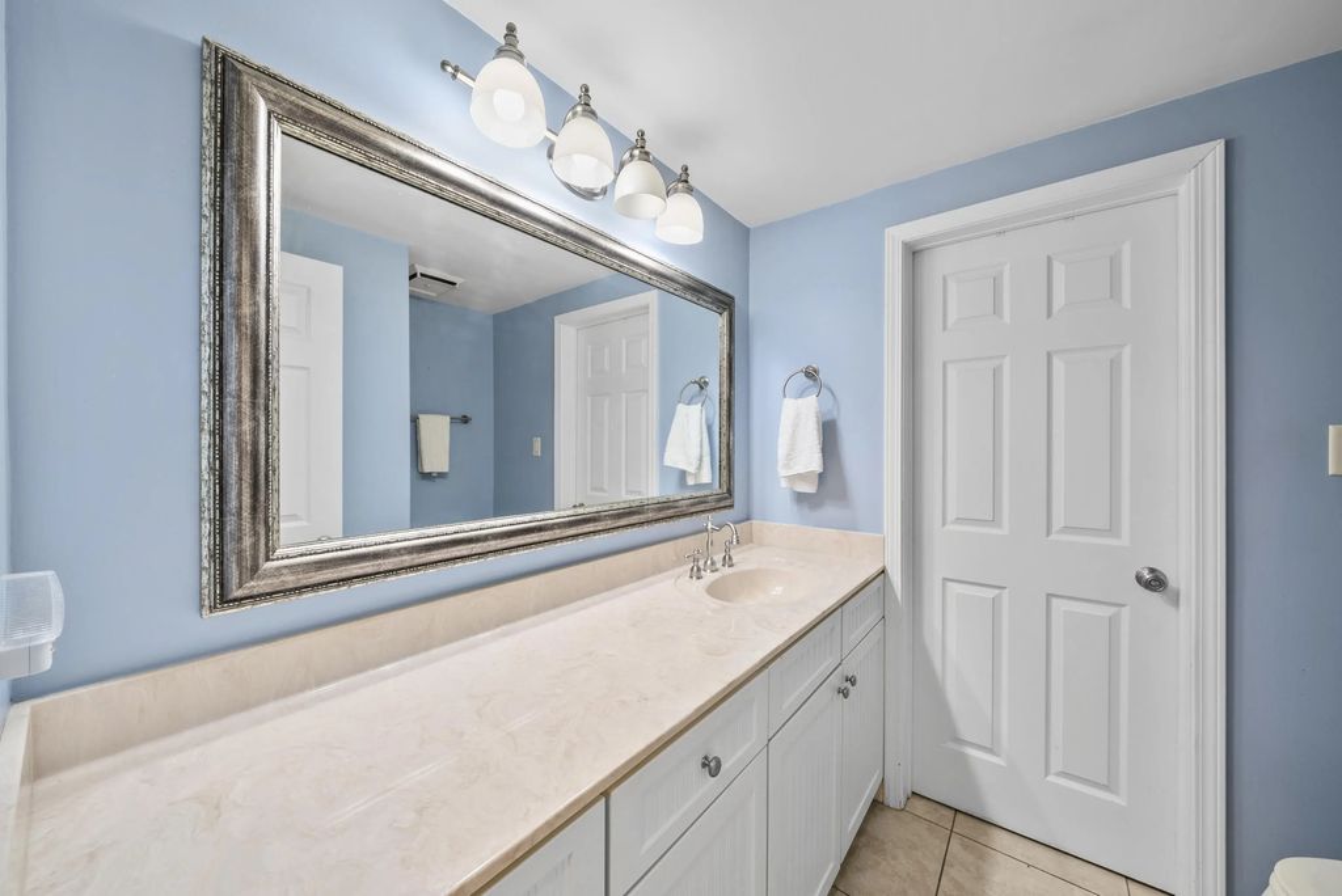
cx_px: 671
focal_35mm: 12
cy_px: 448
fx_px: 448
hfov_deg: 112.6
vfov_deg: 90.1
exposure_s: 1/4
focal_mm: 12
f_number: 7.1
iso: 200
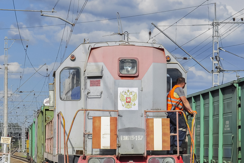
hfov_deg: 18.3
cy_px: 124
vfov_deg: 12.2
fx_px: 759
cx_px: 120
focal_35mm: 112
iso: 250
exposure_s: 1/500
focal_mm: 40
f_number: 11
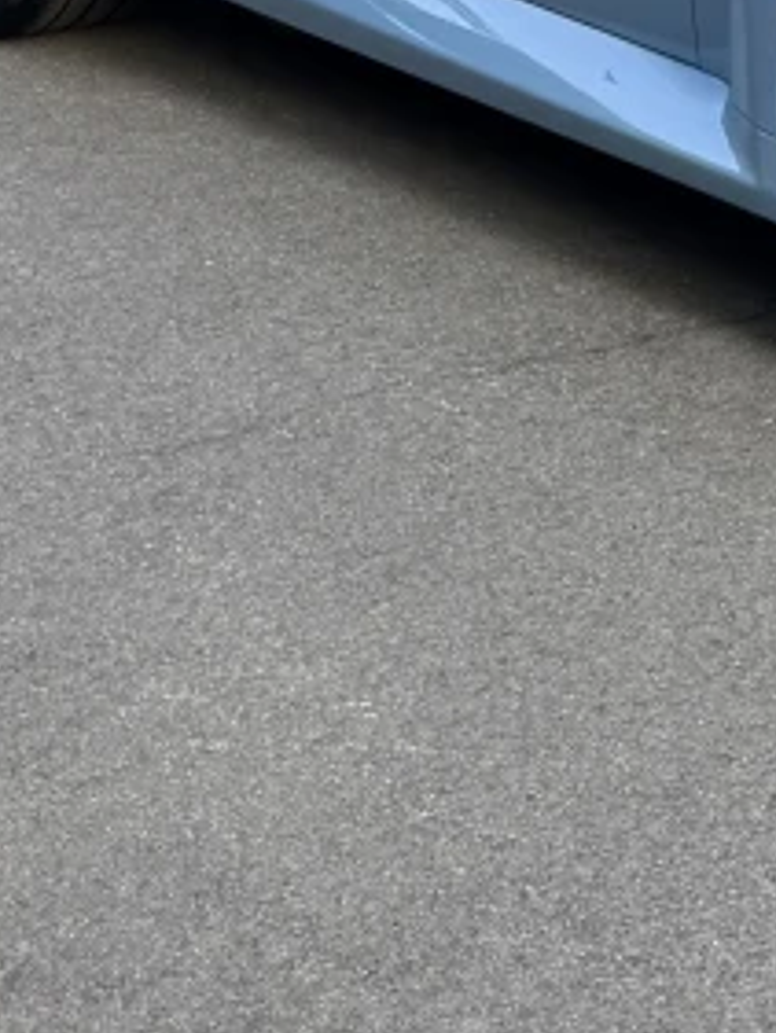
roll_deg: -0.7
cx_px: 1666
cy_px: -1070
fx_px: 3674
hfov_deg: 10.8
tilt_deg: +4.4
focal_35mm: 123
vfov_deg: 13.6
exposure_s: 1/201
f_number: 1.78
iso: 64
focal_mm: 6.76
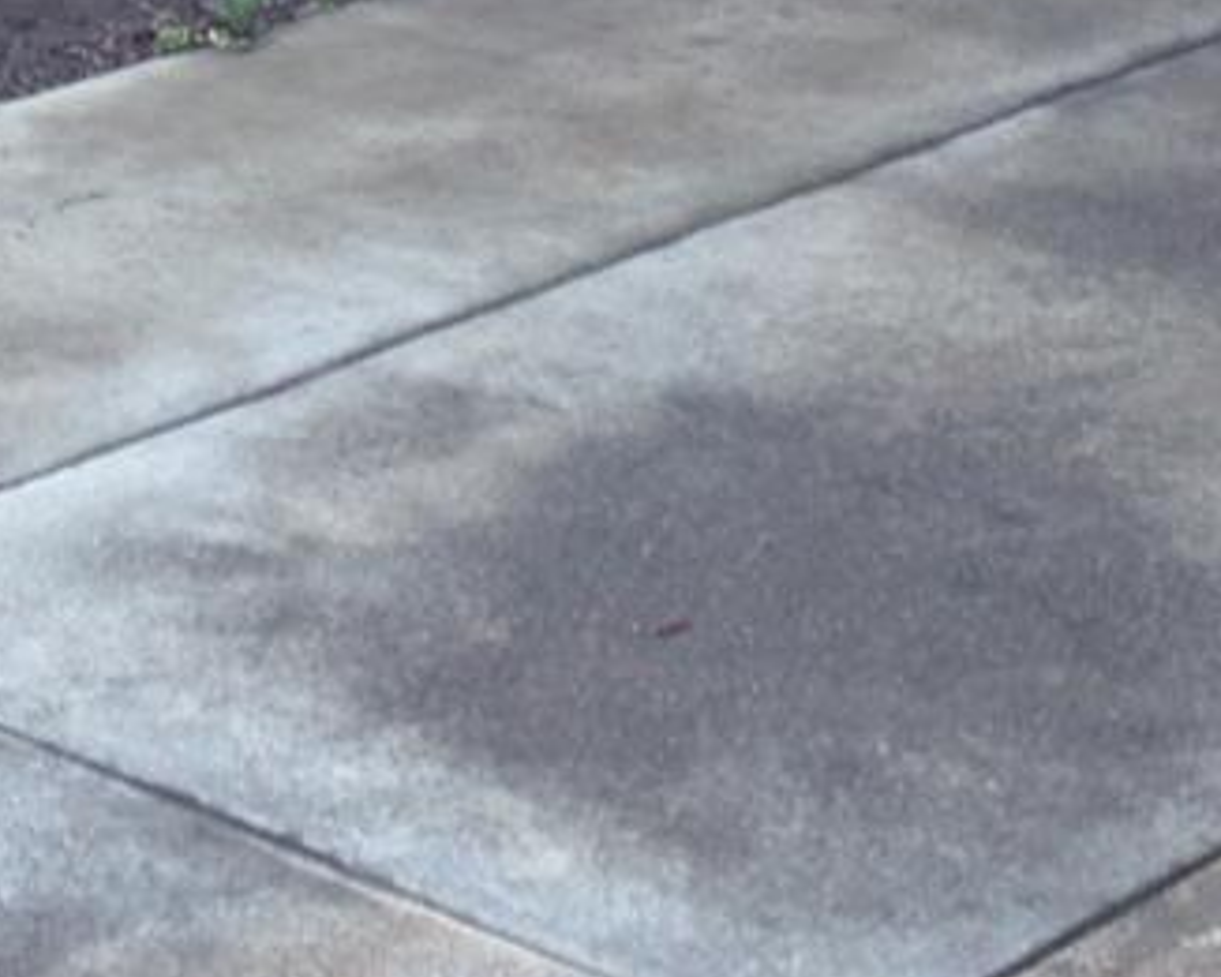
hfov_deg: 13.0
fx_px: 5350
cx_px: 266
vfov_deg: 10.0
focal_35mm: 148
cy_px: -573
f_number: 2.4
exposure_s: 1/24
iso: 50
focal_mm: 4.12
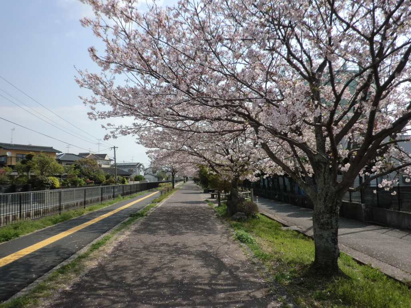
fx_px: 309
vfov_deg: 53.1
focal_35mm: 26
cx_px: 206
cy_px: 154
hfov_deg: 67.3
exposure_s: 1/160
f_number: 7.9
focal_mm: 4.7
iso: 50
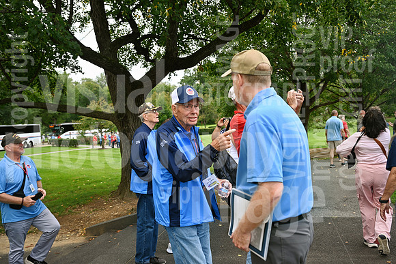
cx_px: 198
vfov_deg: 41.7
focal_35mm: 32
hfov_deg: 59.5
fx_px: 347
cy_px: 132
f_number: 4
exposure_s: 1/320
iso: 125
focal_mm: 31.5
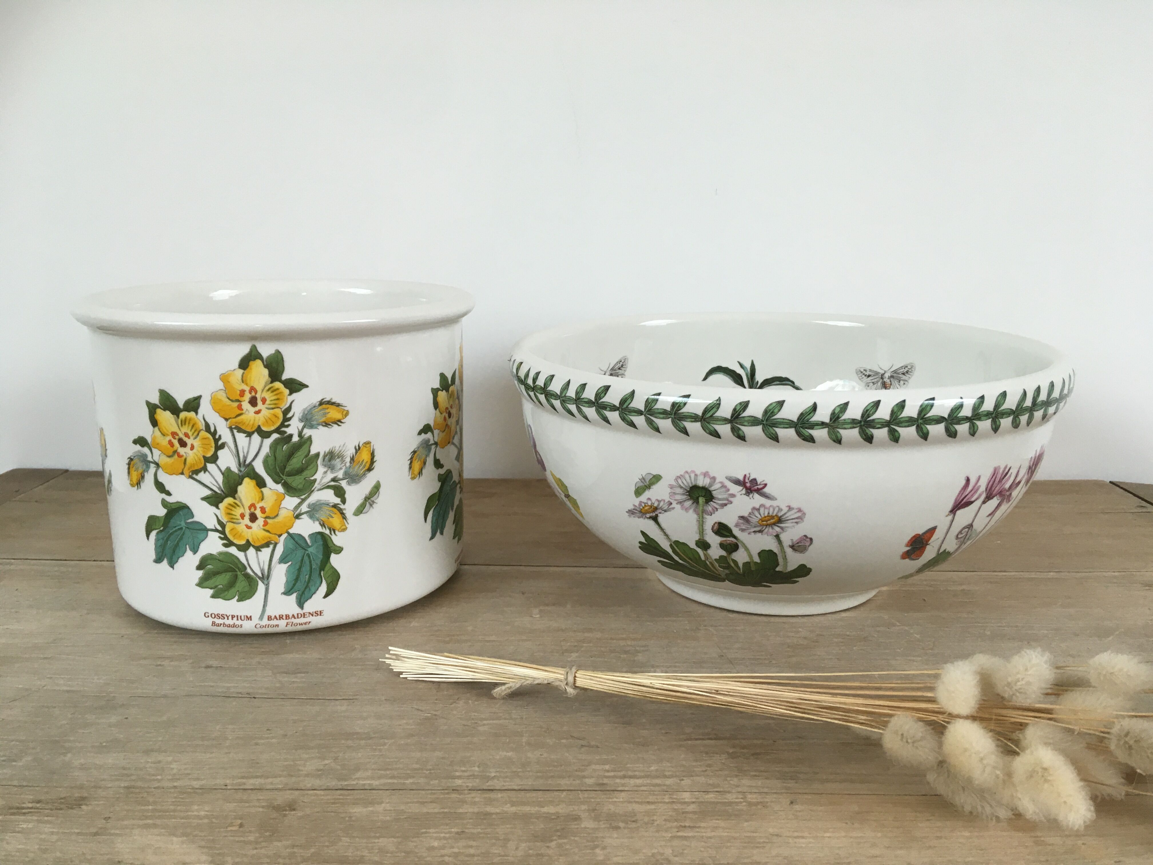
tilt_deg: -10.2
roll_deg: +0.1
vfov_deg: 48.2
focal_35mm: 29
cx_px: 576
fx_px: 966
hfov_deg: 61.7
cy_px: 432
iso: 40
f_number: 2.2
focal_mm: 4.15
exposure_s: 1/33
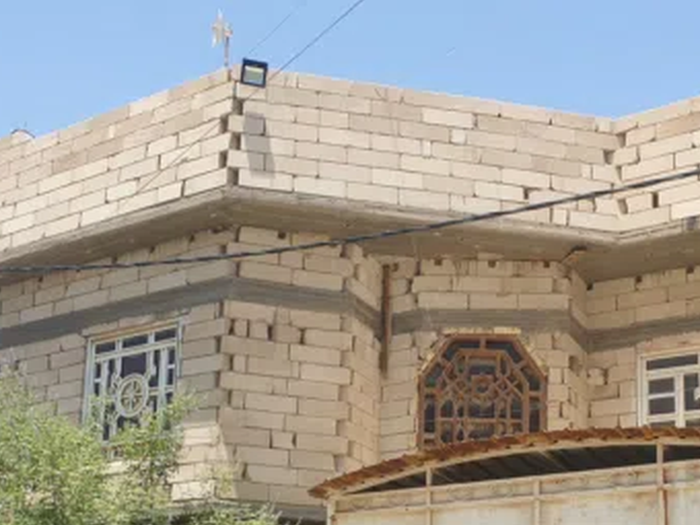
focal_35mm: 49
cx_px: 299
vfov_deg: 28.3
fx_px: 991
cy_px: 492
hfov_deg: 38.8
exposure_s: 1/904
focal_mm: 4.3
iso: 50
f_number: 2.4
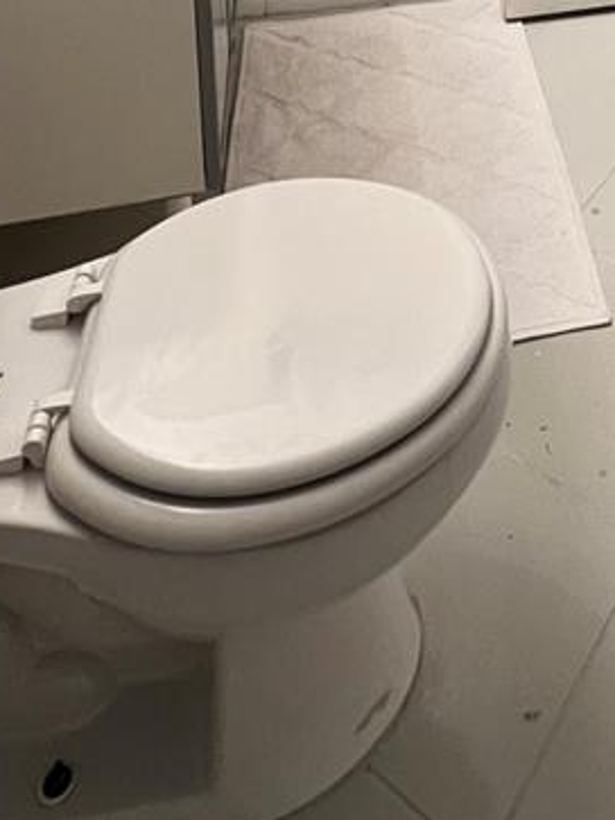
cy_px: -434
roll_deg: -0.8
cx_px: 556
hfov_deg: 31.9
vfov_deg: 27.8
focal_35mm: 43
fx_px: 1019
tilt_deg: -9.1
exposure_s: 1/60
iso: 500
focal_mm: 1.57
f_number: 1.8
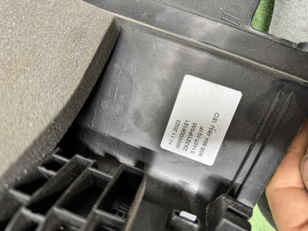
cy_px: 116
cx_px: 154
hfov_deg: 71.6
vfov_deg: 56.8
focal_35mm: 24
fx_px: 214
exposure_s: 1/50
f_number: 1.78
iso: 250
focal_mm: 6.76
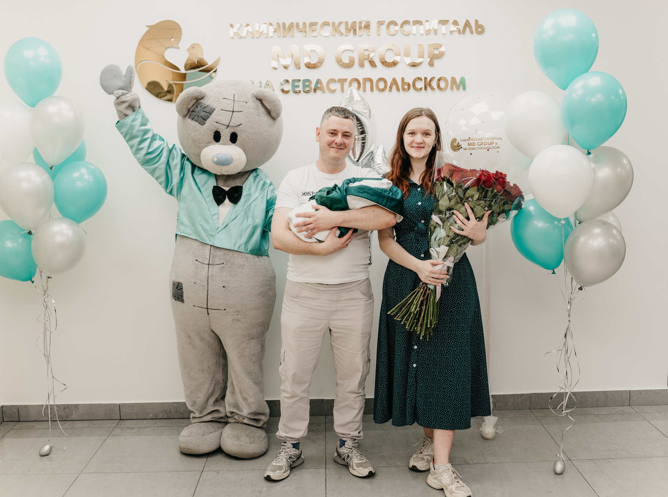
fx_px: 736
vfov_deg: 37.4
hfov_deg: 48.8
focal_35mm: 38
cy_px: 248
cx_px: 331
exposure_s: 1/160
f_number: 4
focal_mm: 35
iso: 400
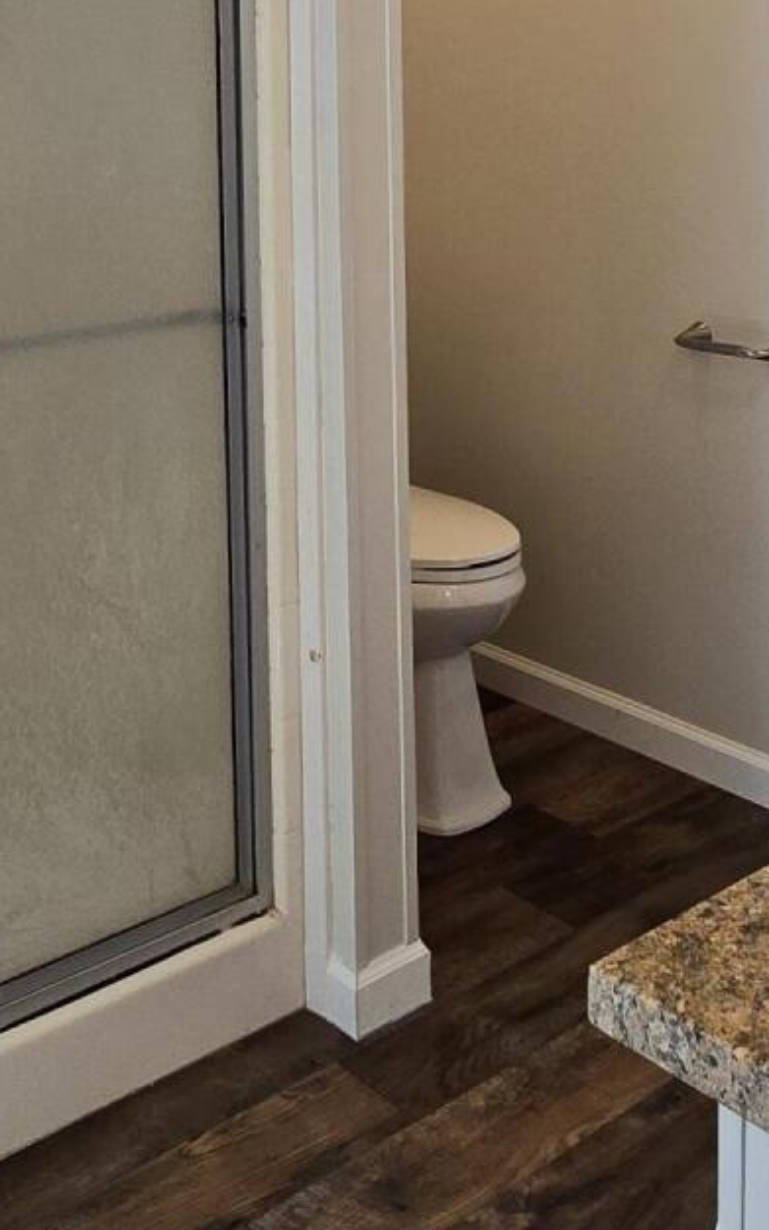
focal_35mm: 44
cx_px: 385
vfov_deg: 41.3
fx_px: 1476
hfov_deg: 29.2
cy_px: 96
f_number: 2.2
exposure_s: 1/60
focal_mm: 2.2
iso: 64
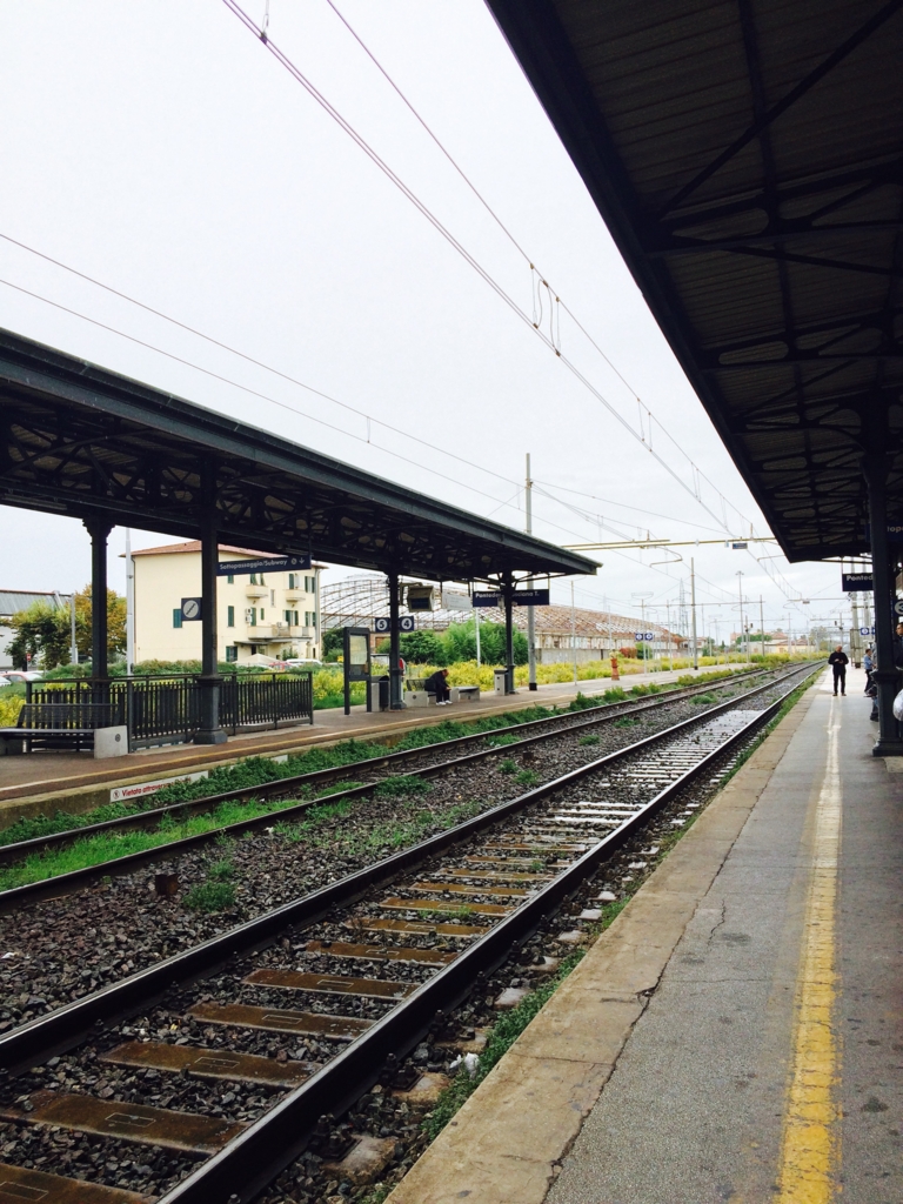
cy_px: 602
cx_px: 452
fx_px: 1009
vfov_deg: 61.7
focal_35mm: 29
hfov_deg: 48.2
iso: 32
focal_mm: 4.15
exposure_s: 1/494
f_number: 2.2
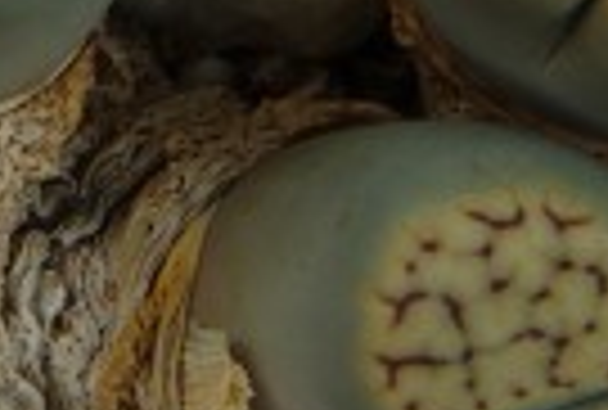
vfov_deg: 3.6
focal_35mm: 388
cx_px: 14
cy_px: -214
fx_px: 6575
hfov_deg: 5.3
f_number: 38
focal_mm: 70
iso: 100
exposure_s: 1.5
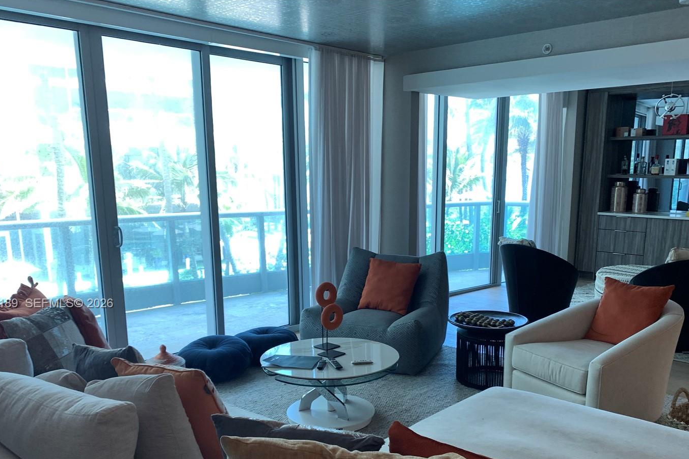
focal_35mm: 32
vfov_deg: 40.6
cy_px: 304
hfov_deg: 58.7
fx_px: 612
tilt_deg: -10.8
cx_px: 362
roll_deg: +0.2
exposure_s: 1/120
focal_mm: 4.25
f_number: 1.8
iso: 64
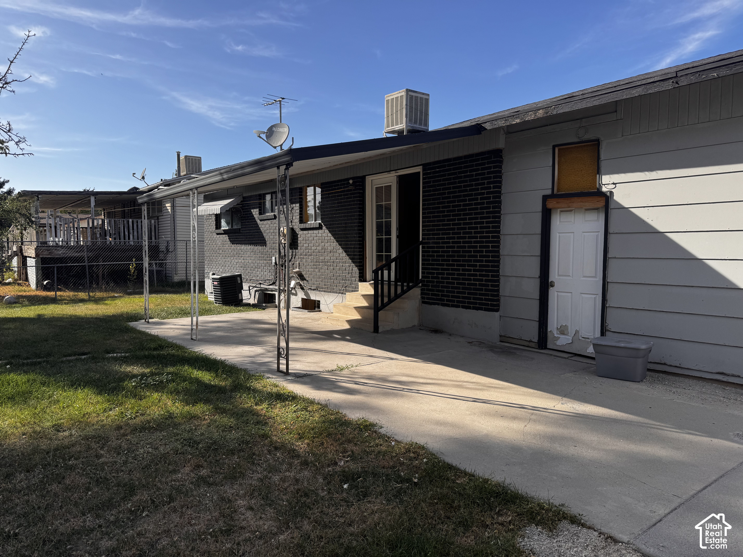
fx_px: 515
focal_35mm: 24
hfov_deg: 71.6
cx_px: 372
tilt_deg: -2.6
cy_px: 278
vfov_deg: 56.8
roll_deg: +0.6
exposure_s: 1/2331
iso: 80
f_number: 1.78
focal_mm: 6.76
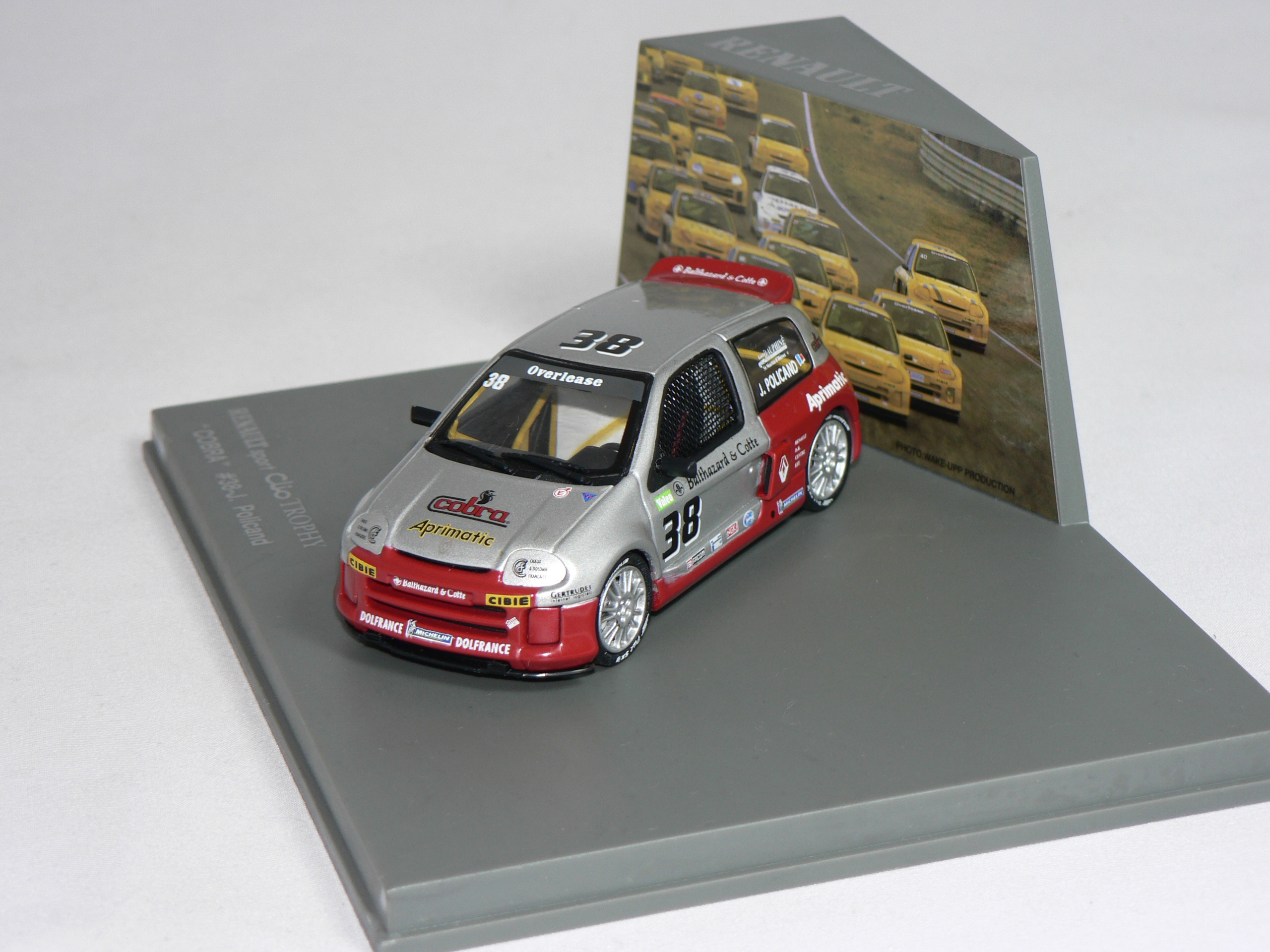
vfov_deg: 15.6
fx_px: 3485
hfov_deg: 20.7
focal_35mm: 95
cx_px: 635
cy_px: 476
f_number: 3.2
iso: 80
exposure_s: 1/60
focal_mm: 15.8
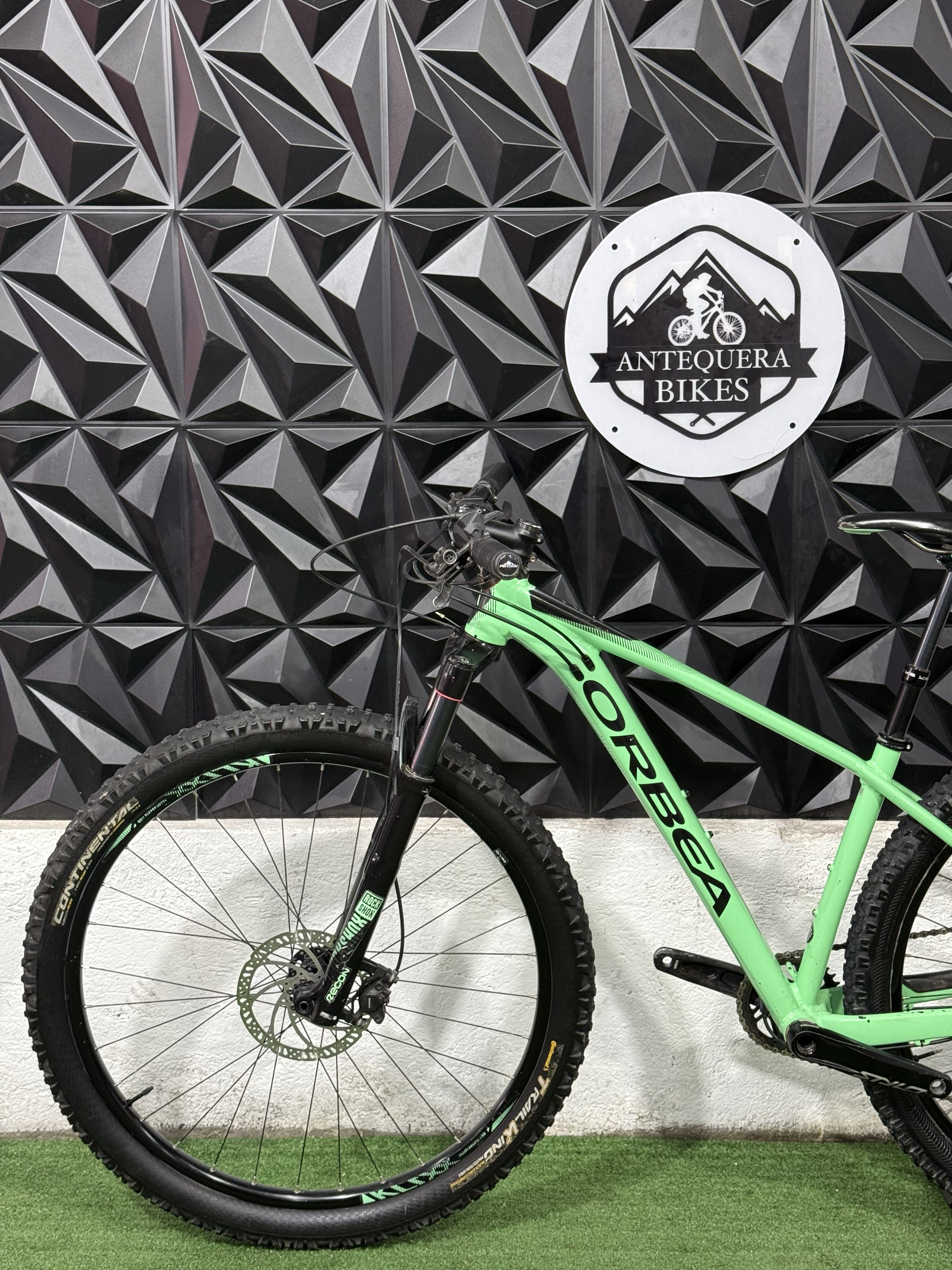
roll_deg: -0.2
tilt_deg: -10.3
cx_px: 476
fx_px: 1760
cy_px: 635
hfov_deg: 30.3
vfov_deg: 39.7
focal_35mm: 48
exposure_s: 1/60
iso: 160
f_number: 1.78
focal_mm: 6.76
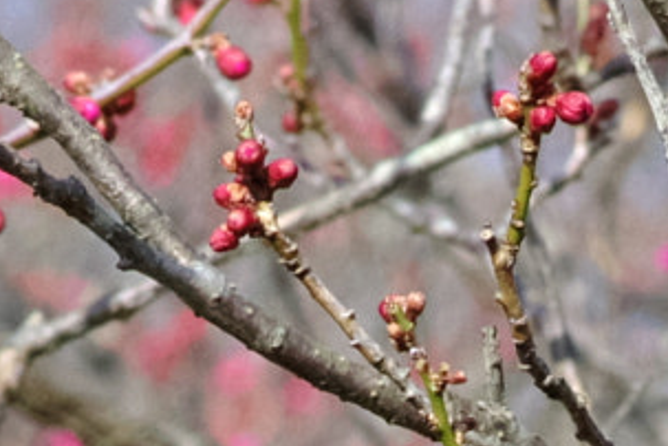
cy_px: 1384
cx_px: 844
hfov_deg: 2.0
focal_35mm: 1013
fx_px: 18795
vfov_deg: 1.4
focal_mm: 100
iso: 1600
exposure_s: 1/1250
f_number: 11
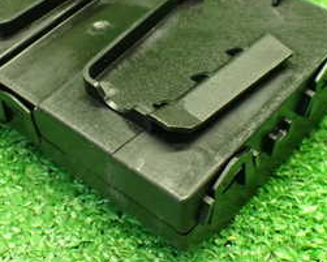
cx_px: 130
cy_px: 81
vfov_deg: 21.8
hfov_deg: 27.1
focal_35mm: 70
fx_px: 678
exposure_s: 1/60
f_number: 2.3
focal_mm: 5.4
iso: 800
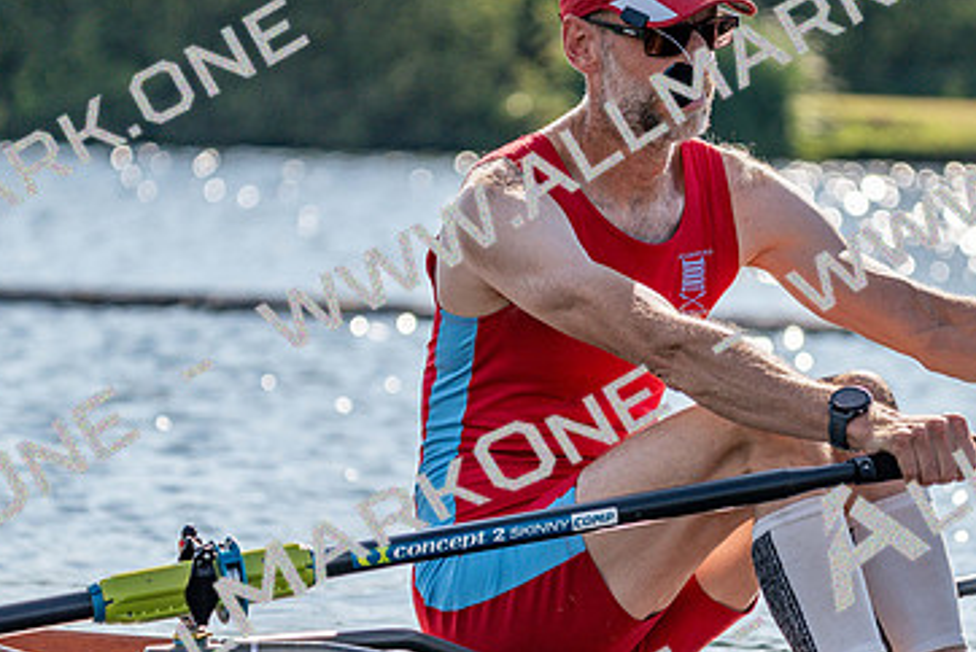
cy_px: 357
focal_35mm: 320
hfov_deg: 6.4
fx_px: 8682
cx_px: 590
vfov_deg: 4.3
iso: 200
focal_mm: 200
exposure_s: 1/1600
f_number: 5.6
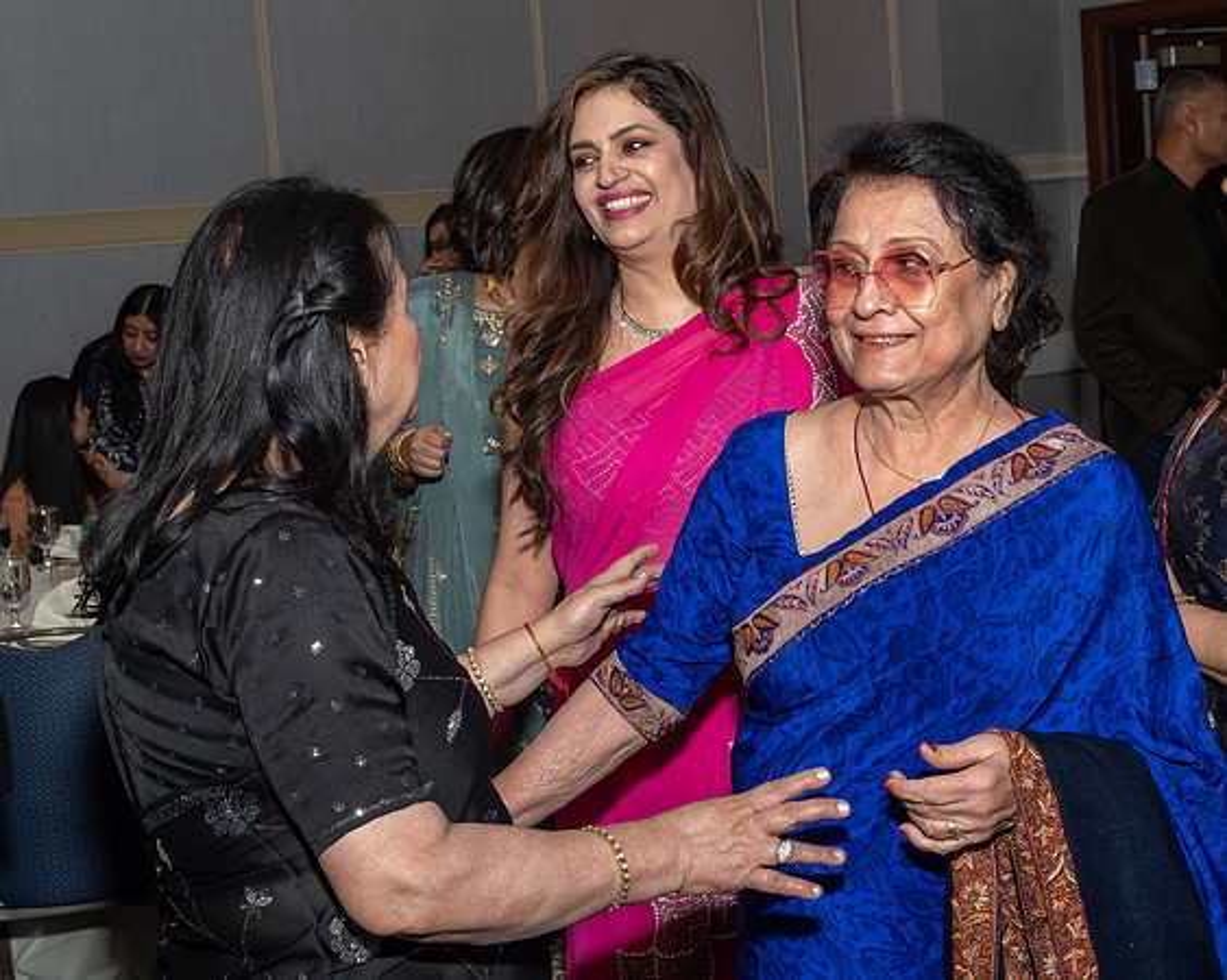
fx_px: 2154
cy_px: 432
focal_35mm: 59
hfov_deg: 31.8
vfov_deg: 25.6
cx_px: 654
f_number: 7.1
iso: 400
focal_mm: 31
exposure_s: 1/250
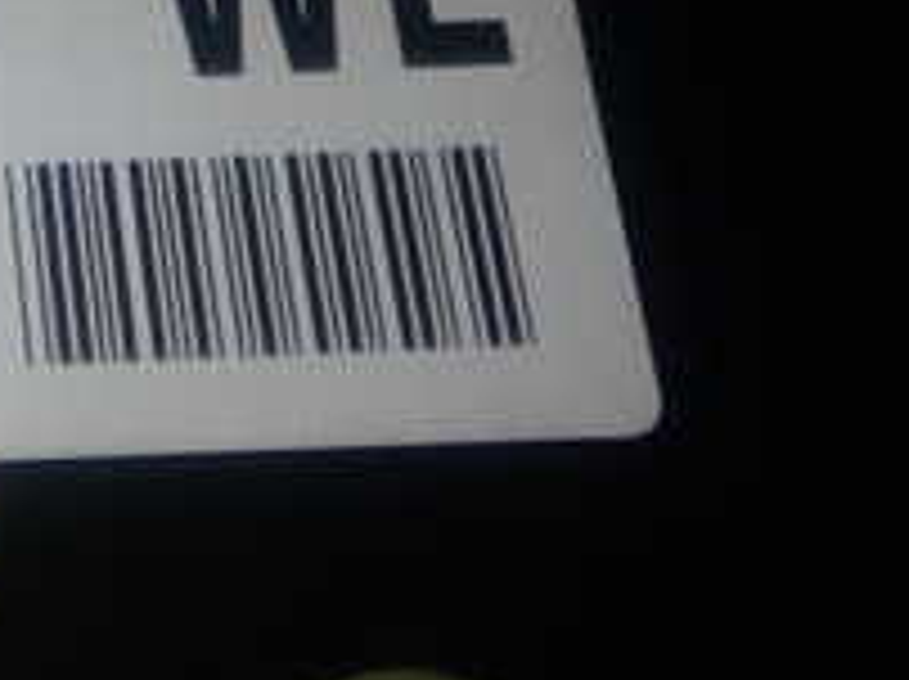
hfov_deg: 16.2
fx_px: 2964
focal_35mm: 113
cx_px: -374
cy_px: 54
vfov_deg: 13.0
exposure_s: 1/40
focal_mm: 6.83
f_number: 8
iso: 200
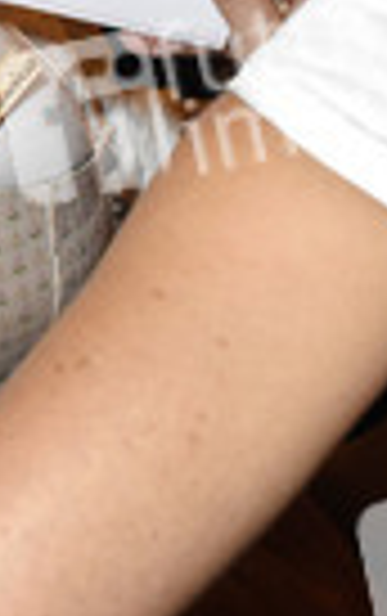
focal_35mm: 169
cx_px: -180
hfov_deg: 7.7
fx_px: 2843
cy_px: -126
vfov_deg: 12.1
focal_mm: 38
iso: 5000
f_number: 6.3
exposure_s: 1/125
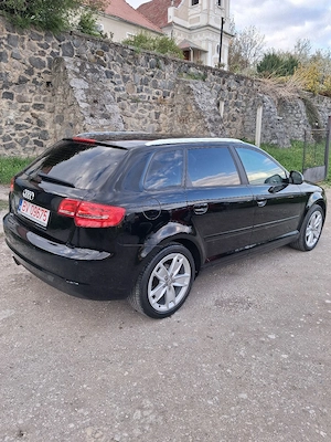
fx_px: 344
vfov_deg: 65.3
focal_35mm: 27
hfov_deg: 51.4
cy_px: 221
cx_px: 166
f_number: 1.8
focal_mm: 4
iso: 32
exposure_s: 1/100
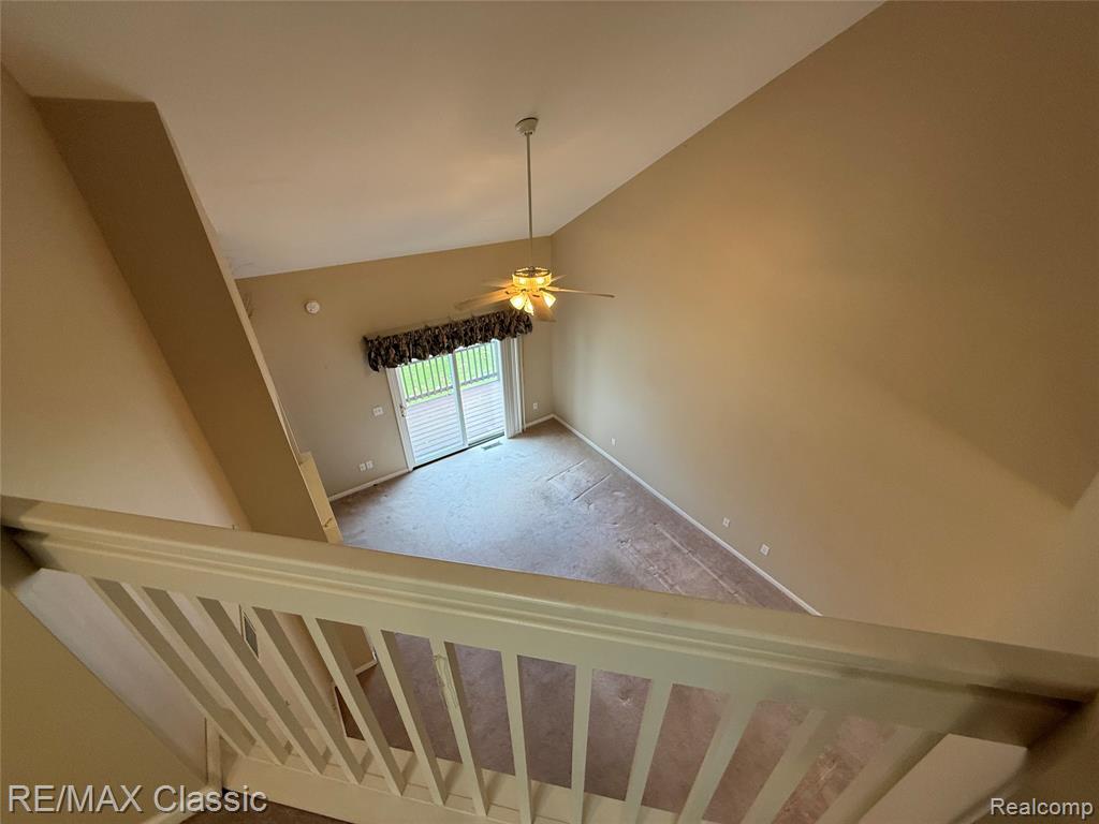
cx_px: 550
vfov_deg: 85.7
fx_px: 444
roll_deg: +0.1
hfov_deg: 102.1
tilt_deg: -31.3
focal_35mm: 14
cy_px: 412
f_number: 2.2
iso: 160
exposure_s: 1/120
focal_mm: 2.22
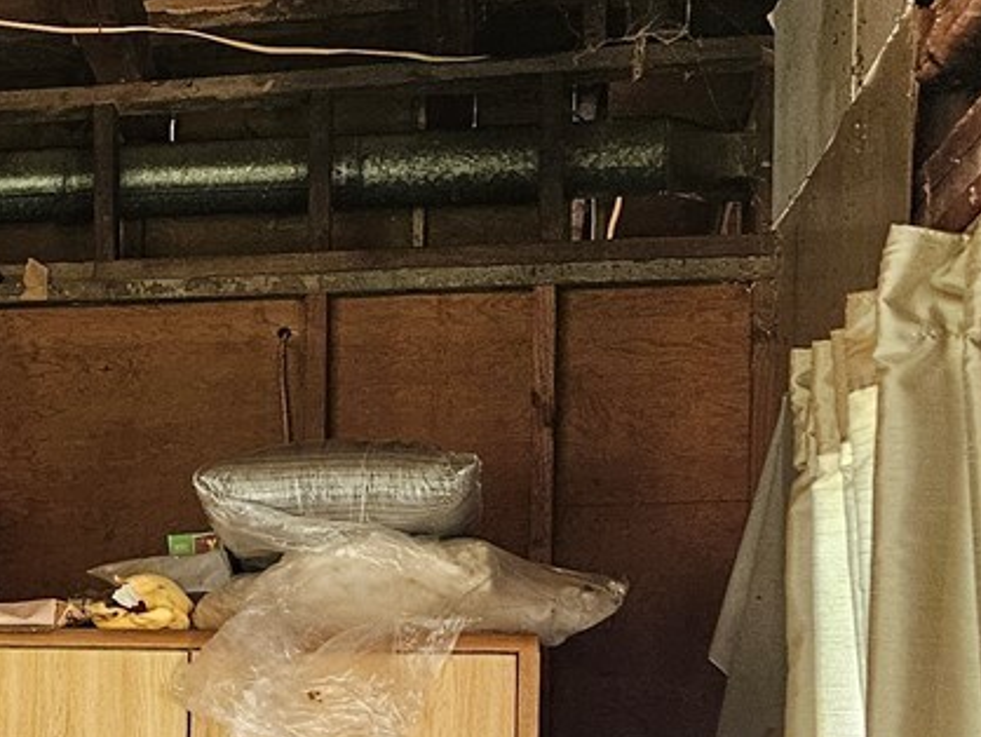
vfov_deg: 16.6
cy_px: 634
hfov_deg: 19.9
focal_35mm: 88
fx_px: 2495
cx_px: -385
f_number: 1.8
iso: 500
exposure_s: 1/170
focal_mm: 5.4
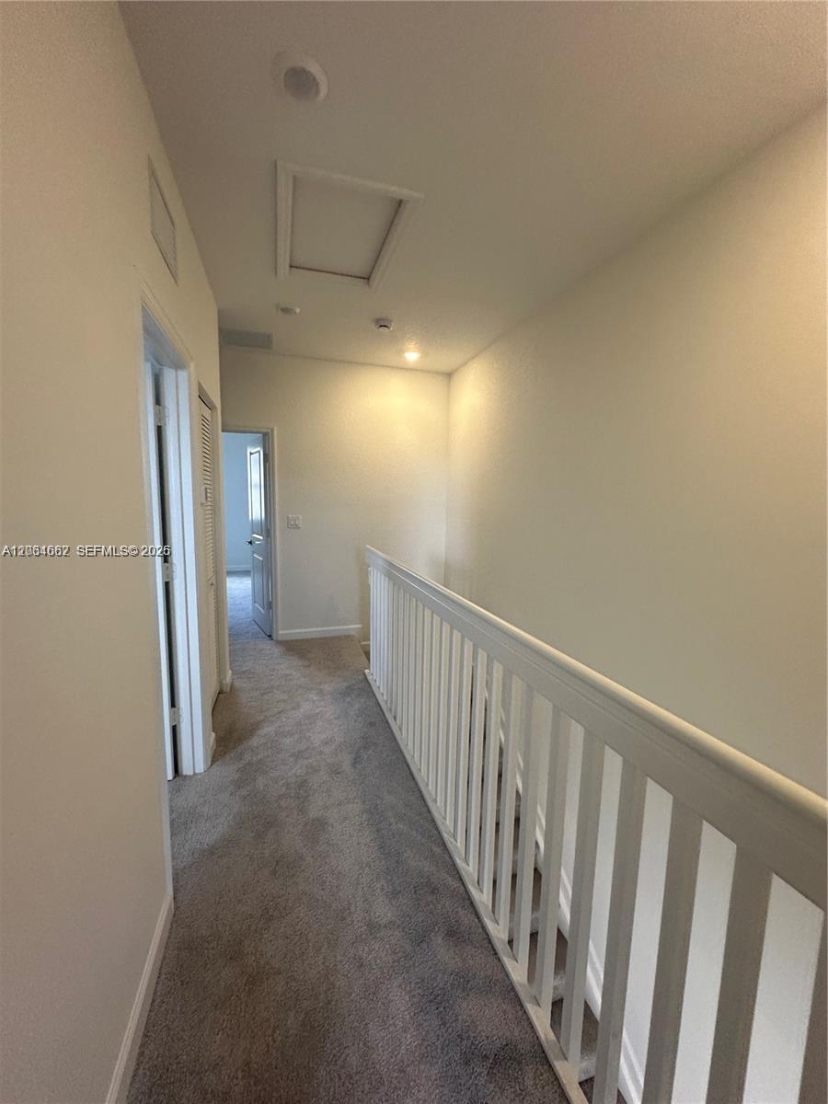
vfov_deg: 102.1
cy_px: 552
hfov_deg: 85.7
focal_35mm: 14
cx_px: 414
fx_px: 446
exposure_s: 1/120
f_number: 2.2
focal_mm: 2.22
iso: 200
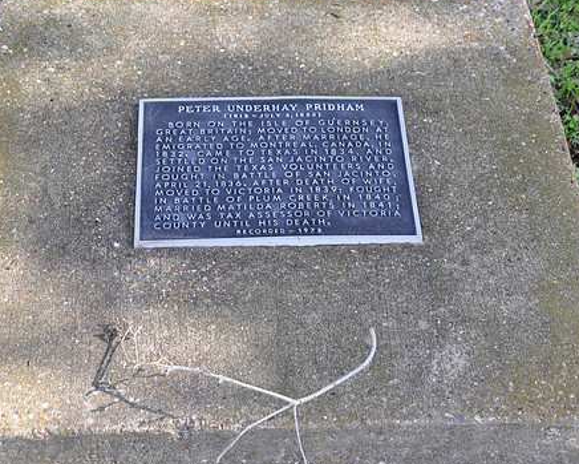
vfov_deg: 17.9
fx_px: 1474
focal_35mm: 86
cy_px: 217
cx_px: 319
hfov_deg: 22.2
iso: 200
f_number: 7.1
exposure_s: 1/50
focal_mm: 46
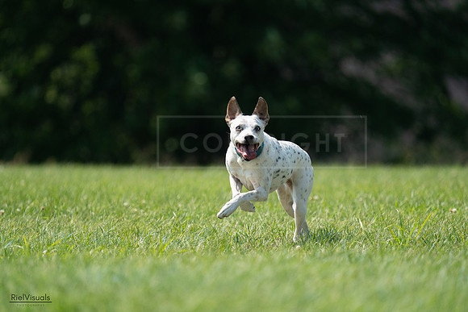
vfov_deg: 2.3
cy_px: 156
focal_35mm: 600
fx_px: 7801
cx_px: 234
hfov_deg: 3.4
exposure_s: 1/4000
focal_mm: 600
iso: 1250
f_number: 6.3
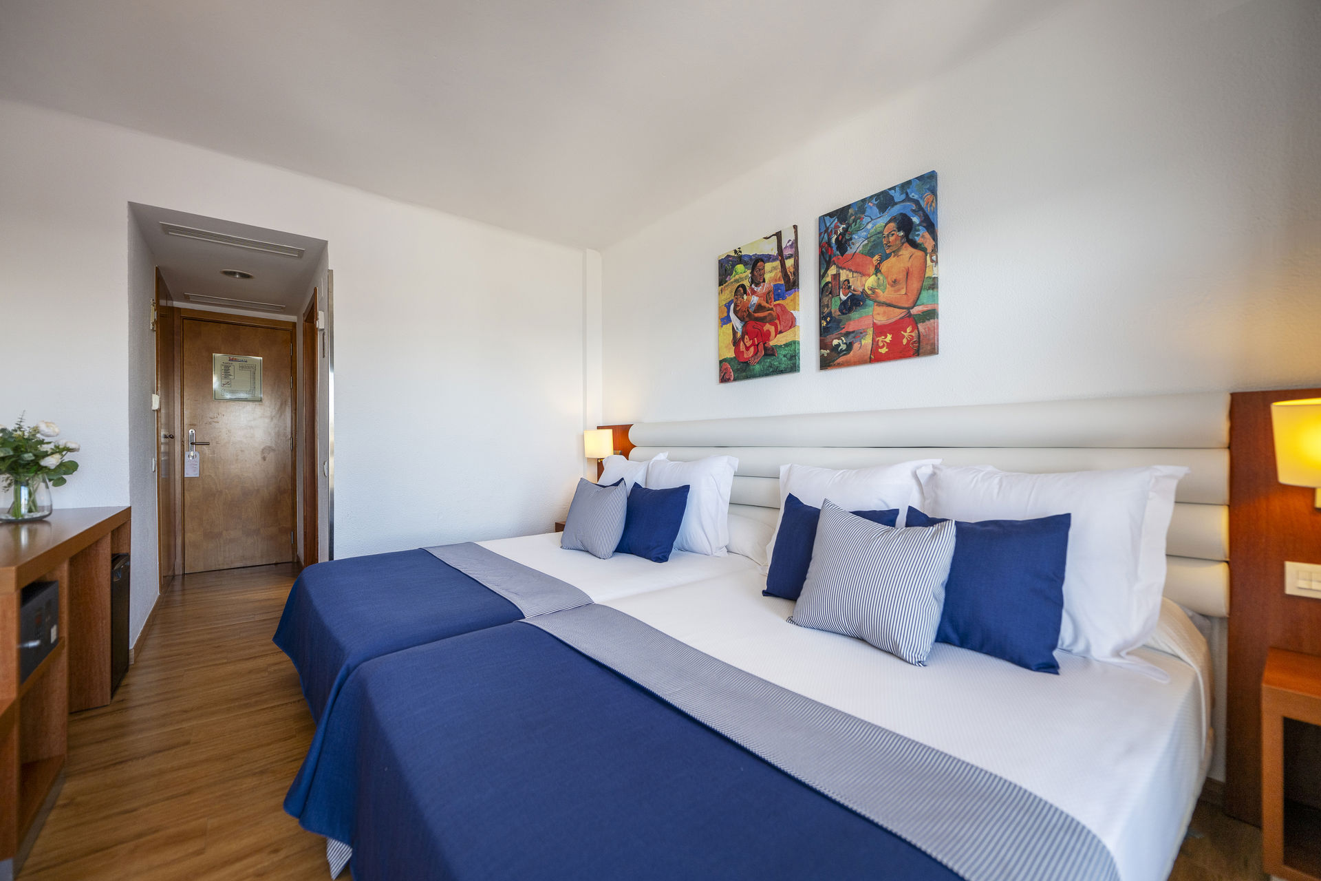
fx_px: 514
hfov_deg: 104.3
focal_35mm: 14
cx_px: 660
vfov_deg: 81.2
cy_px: 440
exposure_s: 1/200
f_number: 3.2
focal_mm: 14
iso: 200
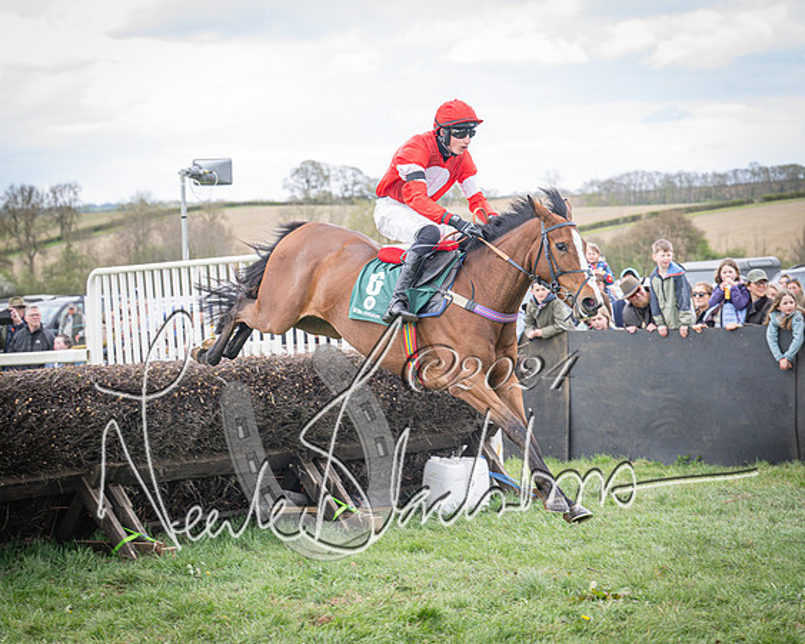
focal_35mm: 93
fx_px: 2224
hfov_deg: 20.5
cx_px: 506
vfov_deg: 16.5
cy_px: 347
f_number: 4
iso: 500
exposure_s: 1/800
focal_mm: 70
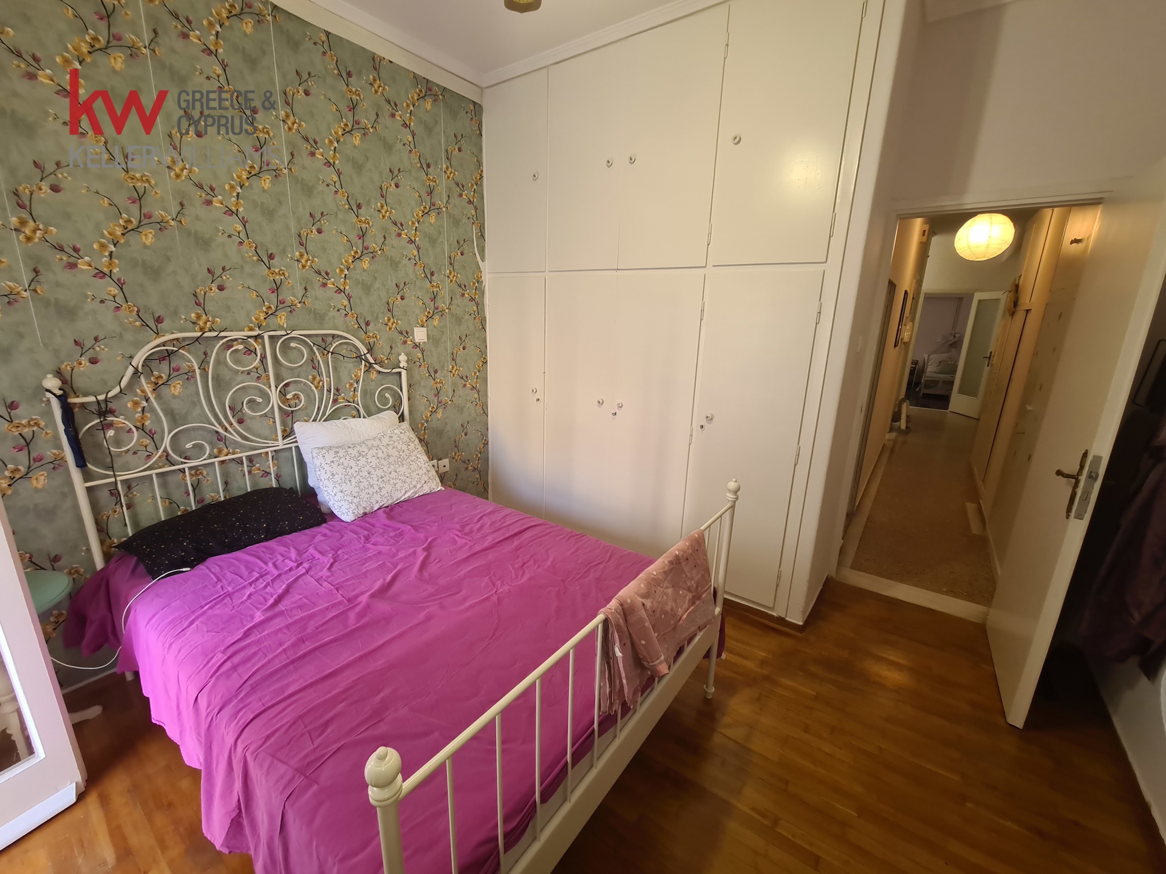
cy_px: 437
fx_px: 438
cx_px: 583
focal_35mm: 13
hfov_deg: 106.2
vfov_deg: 89.9
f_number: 2.2
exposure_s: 1/50
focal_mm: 2.2
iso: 125
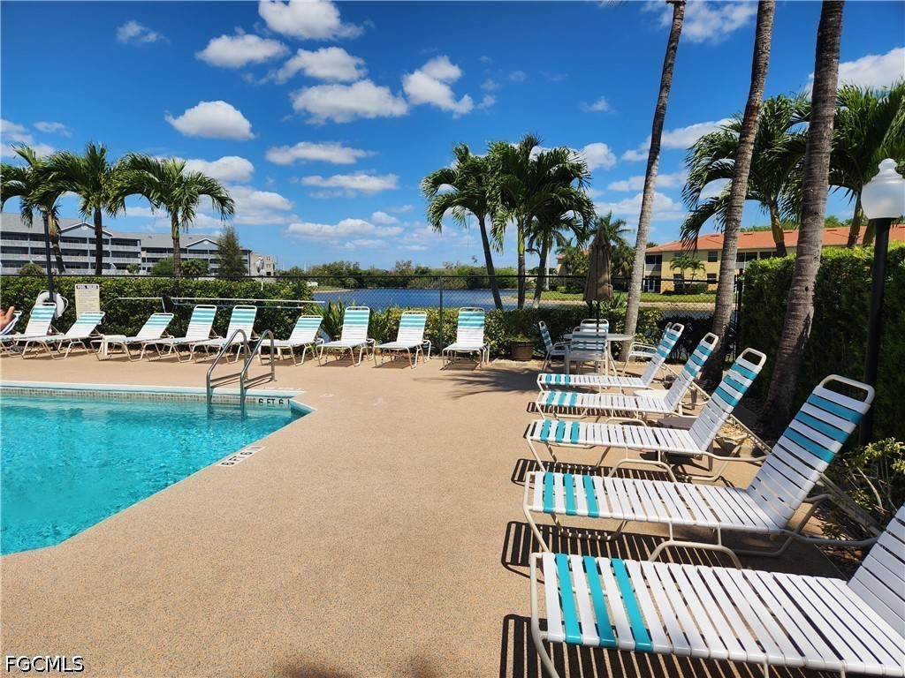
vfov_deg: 58.9
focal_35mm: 23
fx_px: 601
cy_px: 339
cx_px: 452
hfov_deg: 73.9
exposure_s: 1/2730
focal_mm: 5.4
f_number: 1.8
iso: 20
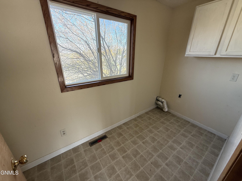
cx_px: 121
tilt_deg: -20.6
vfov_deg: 85.7
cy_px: 90
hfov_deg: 102.1
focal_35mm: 14
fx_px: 98
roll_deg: -0.8
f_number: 2.2
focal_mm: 2.22
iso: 125
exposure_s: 1/99
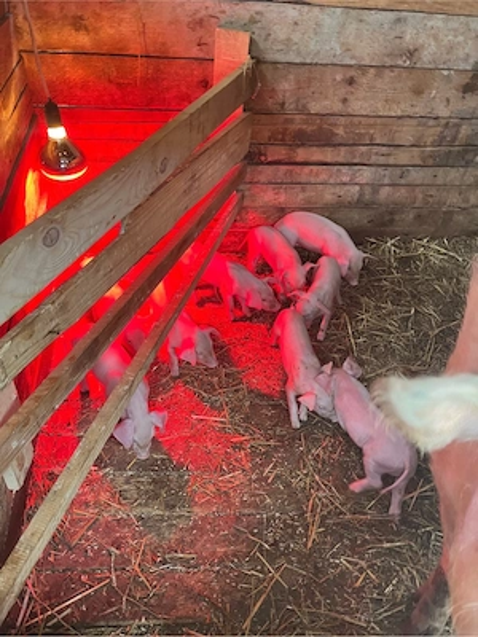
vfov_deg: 67.3
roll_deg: +0.3
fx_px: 479
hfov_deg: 53.1
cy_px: 318
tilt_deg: -40.0
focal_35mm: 26
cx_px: 239
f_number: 1.6
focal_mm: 5.1
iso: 320
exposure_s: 1/50
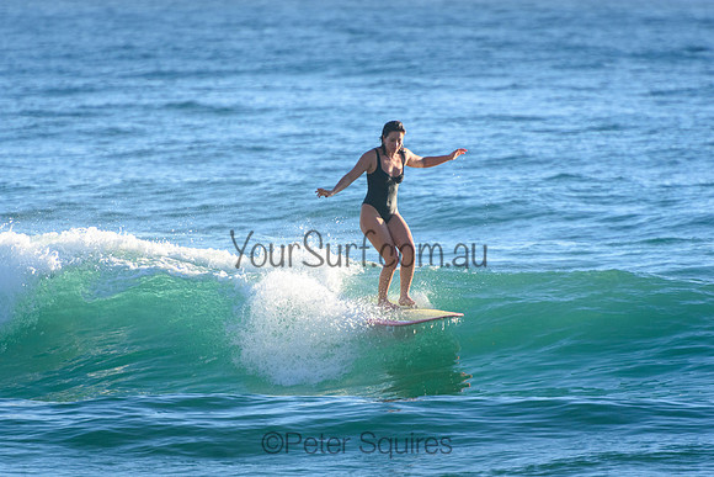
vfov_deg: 2.3
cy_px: 238
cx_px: 357
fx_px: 11902
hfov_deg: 3.4
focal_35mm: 600
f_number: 5.6
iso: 720
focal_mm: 400
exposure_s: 1/2500
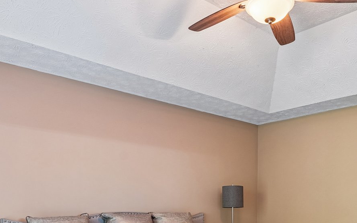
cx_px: 225
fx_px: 321
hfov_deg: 57.4
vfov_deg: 36.4
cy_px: 192
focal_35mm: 33
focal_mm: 14
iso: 320
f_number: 8
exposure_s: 1/10
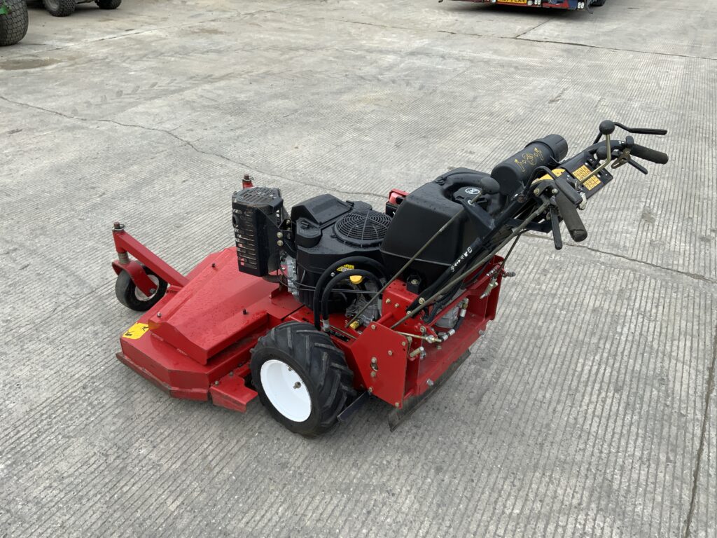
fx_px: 601
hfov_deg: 61.7
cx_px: 358
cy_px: 269
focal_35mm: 29
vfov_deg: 48.2
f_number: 1.8
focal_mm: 3
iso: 16
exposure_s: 1/188
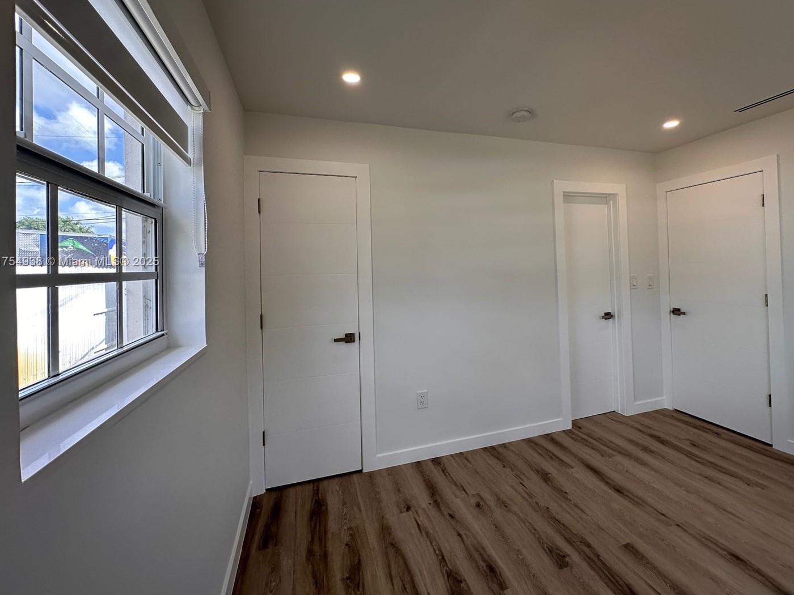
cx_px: 432
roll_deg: +1.2
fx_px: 367
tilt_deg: +0.3
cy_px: 262
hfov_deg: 94.3
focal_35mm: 16
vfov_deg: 77.8
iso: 40
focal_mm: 2.22
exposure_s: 1/120
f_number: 2.2
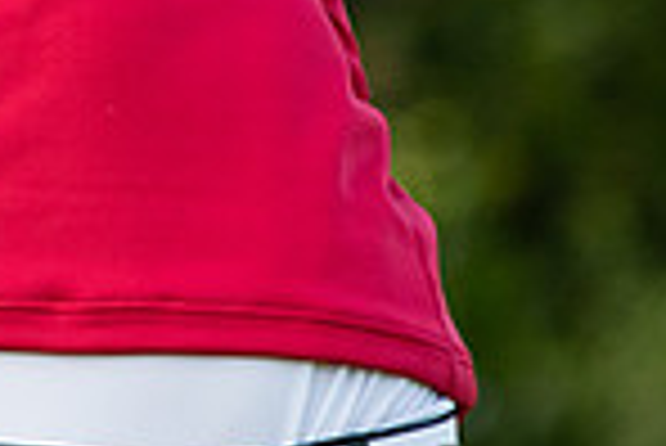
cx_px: -598
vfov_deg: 0.7
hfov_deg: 1.0
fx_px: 39128
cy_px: -399
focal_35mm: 2113
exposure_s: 1/1000
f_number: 6.3
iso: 1250
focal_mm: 360
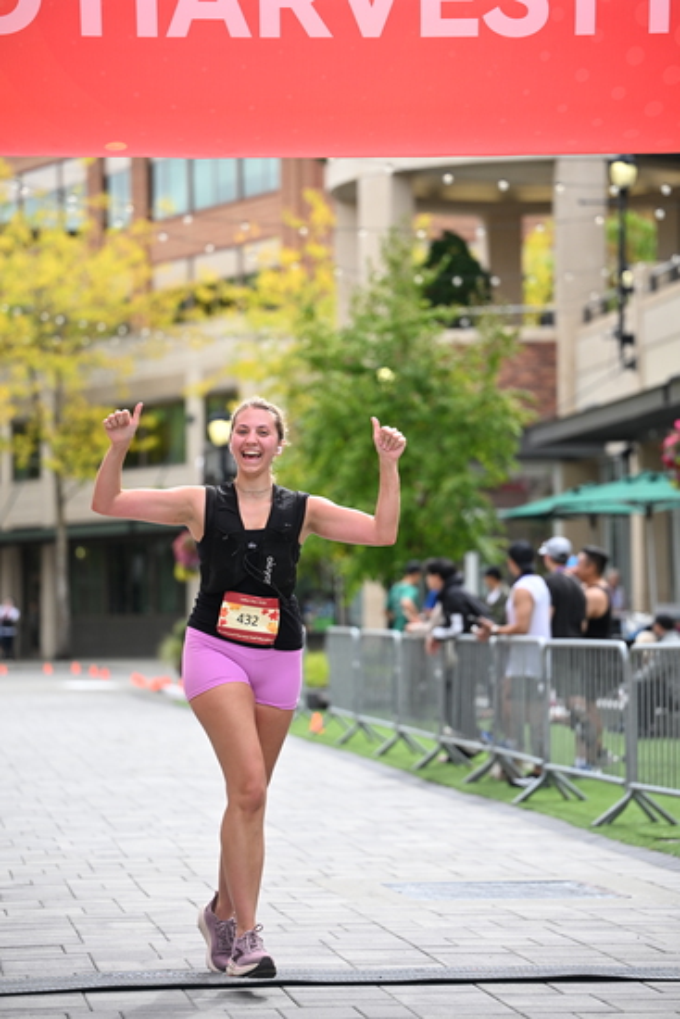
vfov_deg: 18.6
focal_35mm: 110
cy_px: 510
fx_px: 3114
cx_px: 340
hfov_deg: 12.5
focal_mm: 110
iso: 640
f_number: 2.8
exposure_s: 1/2500
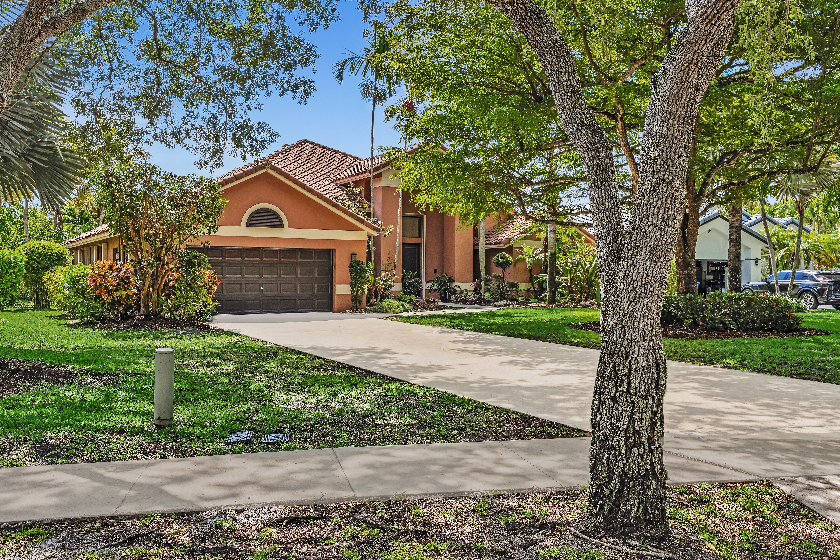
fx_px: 770
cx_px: 420
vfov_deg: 40.0
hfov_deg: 57.2
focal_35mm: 33
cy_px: 280
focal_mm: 33
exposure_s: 1/200
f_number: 8
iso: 200
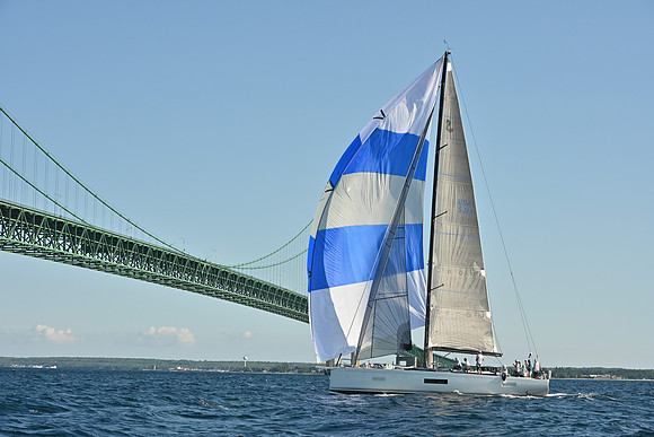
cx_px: 327
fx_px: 1544
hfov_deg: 23.9
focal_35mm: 85
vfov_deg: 16.1
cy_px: 218
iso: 320
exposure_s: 1/1600
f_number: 9
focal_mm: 85
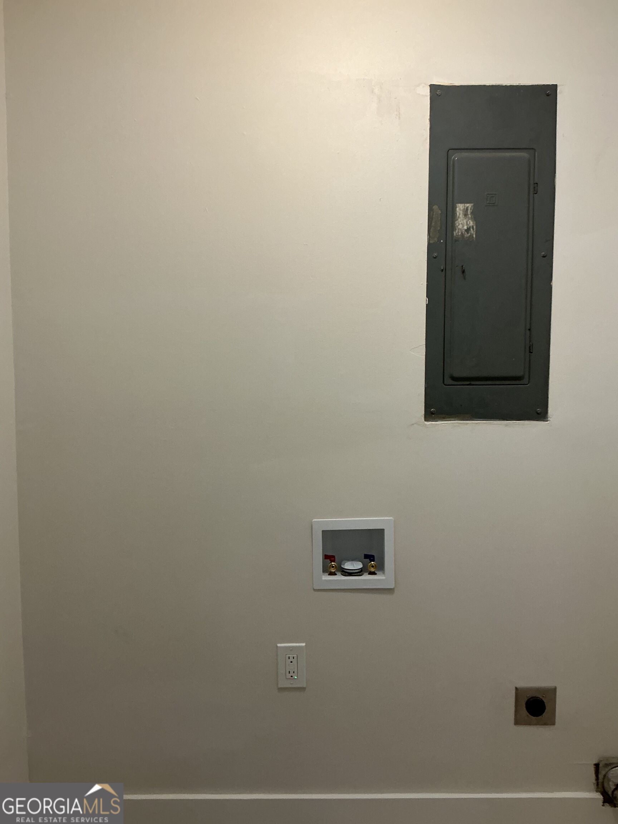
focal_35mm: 29
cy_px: 412
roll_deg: -0.3
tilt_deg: -5.6
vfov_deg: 61.7
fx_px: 690
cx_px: 309
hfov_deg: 48.2
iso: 80
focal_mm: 3
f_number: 1.8
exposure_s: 1/60
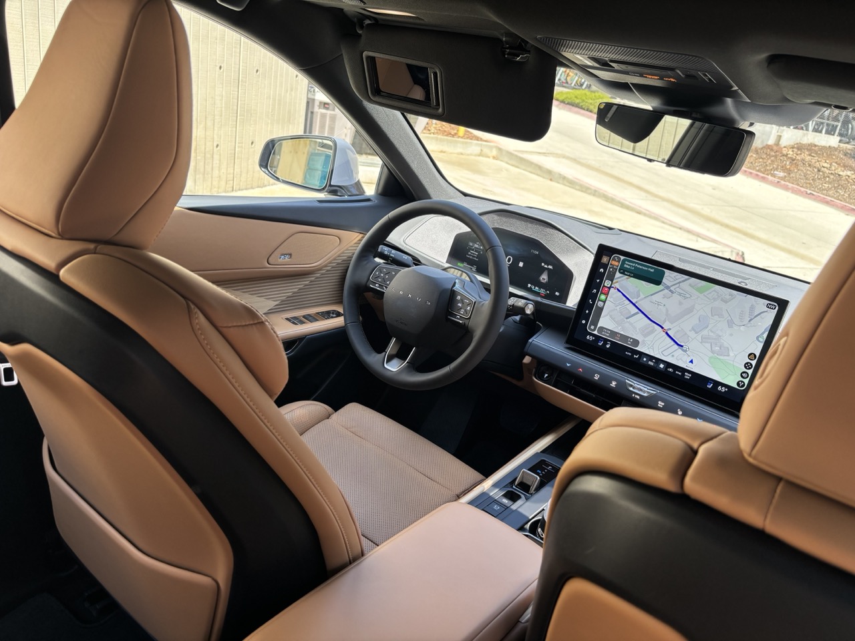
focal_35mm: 26
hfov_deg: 67.3
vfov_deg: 53.1
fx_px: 642
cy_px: 320
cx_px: 428
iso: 40
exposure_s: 1/234
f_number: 1.6
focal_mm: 5.96
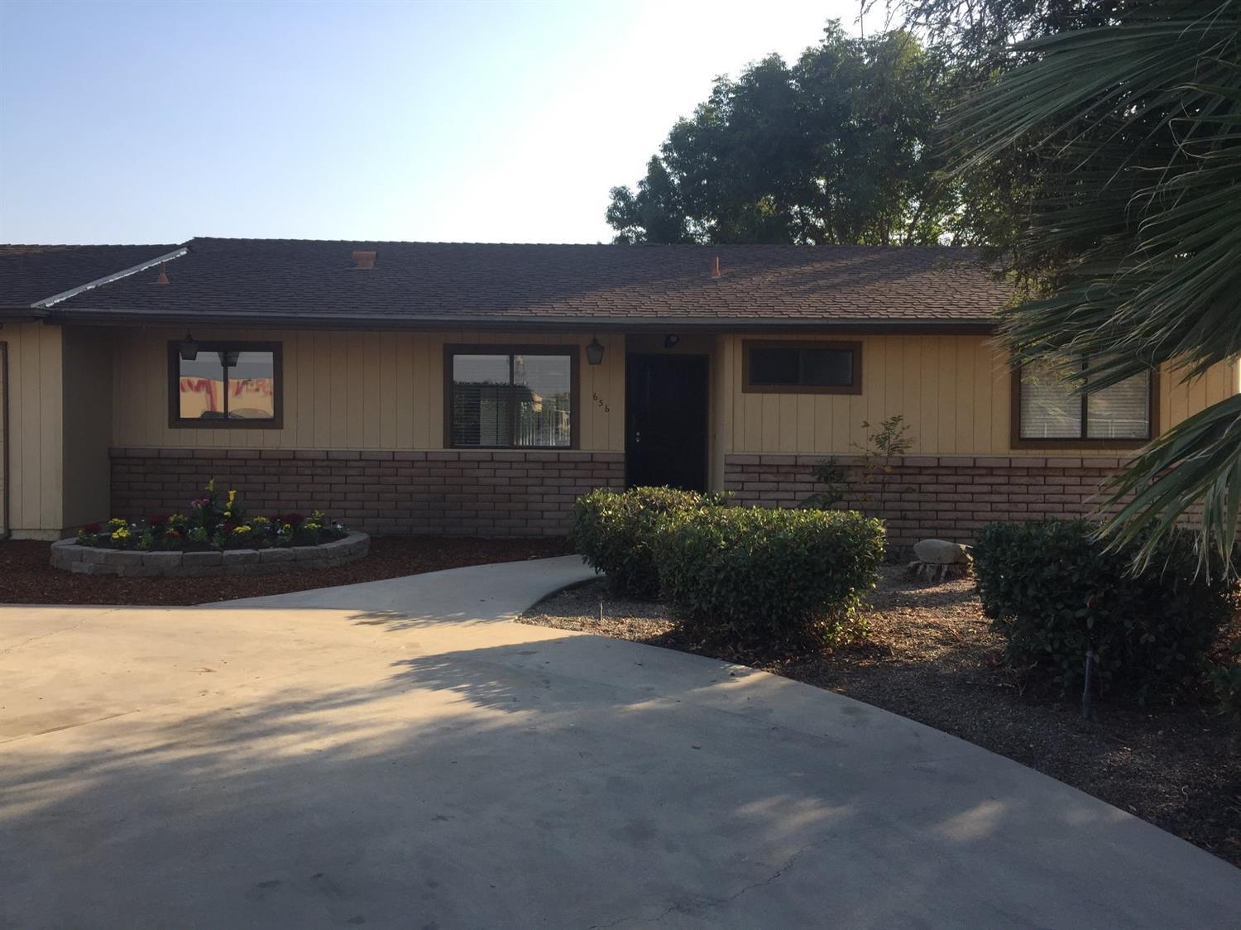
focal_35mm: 29
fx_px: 1039
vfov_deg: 48.2
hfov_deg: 61.7
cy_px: 465
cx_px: 620
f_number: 2.2
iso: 32
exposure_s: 1/760
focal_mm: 4.15
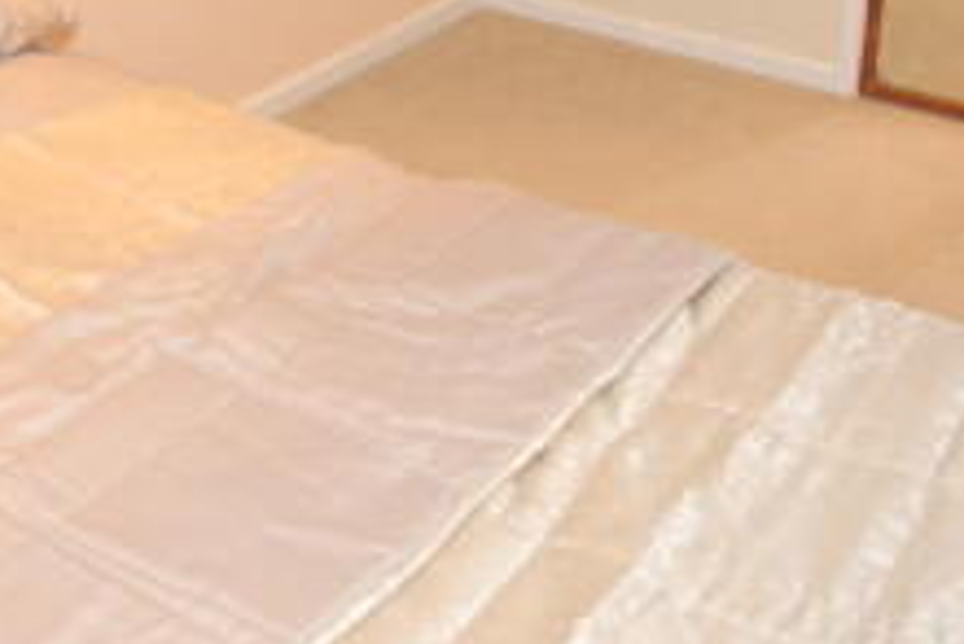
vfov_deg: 17.1
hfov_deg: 26.2
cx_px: 348
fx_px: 2063
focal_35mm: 77
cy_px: -72
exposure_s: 1/31.7
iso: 200
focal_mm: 6
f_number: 2.8
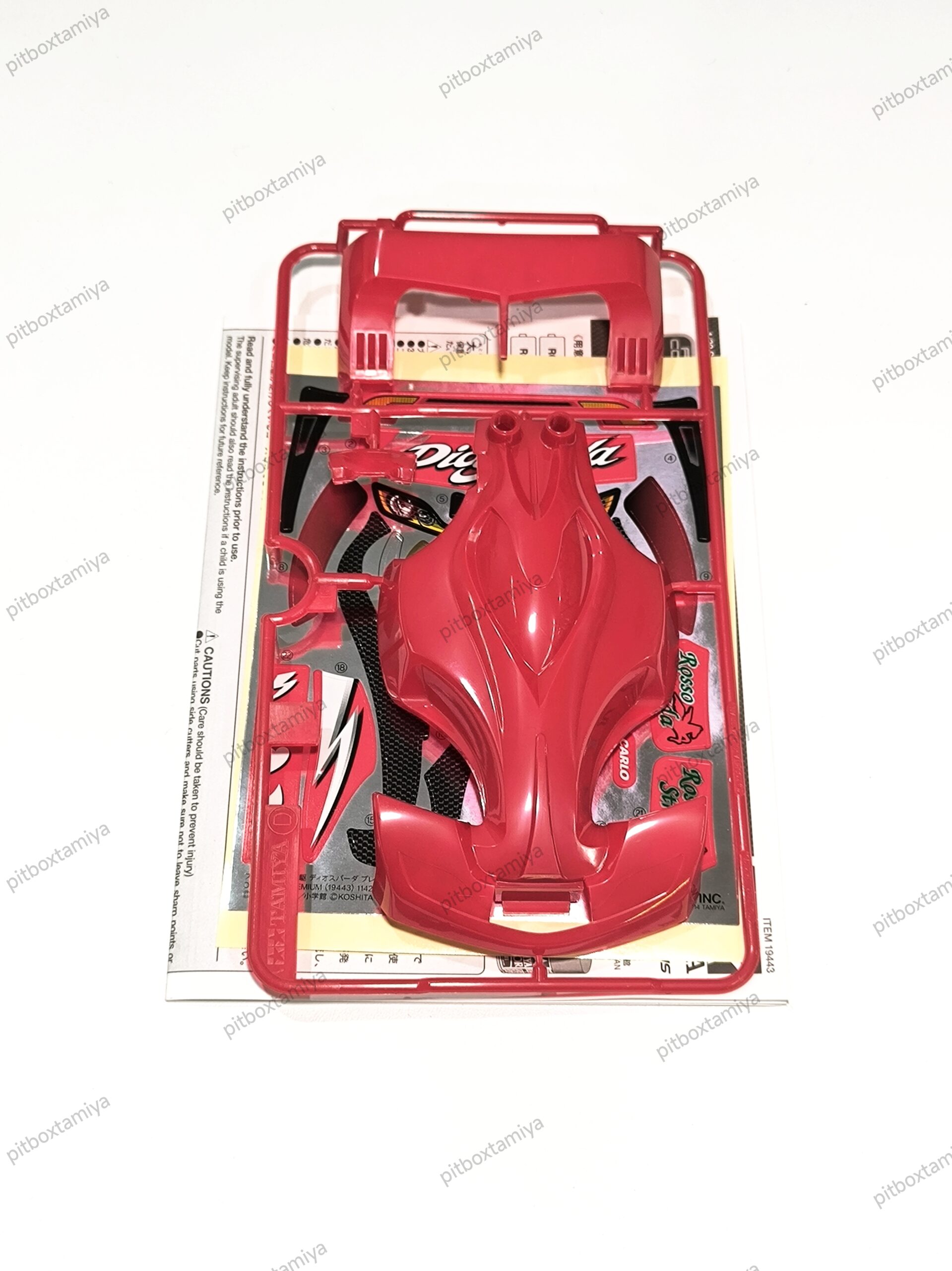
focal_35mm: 50
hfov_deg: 29.1
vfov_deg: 38.2
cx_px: 476
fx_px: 1834
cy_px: 636
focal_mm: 6.92
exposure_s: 1/101
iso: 320
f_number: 1.9
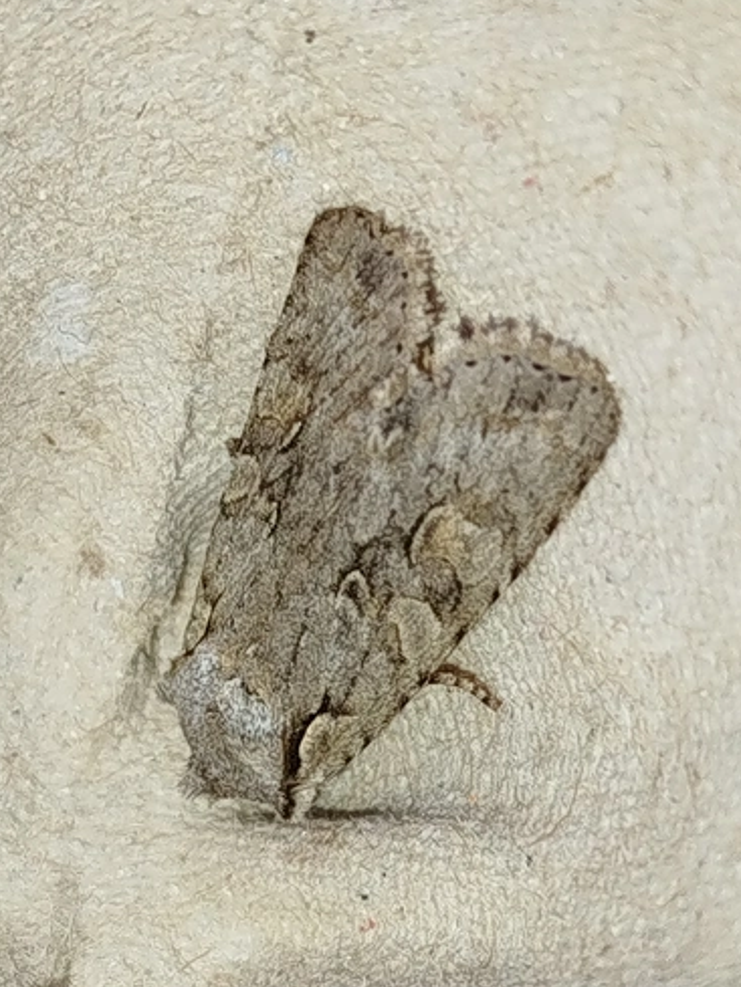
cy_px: 549
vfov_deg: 16.5
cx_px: 380
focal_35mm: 119
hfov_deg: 12.5
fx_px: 3395
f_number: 1.7
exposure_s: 1/50
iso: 80
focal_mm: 5.31
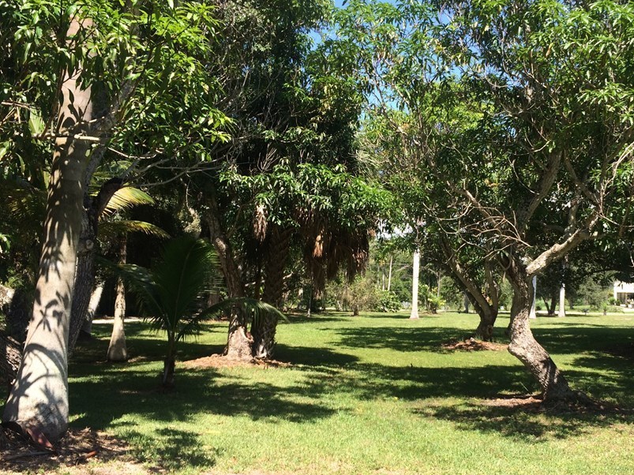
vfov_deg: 38.6
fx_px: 678
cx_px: 392
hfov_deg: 49.7
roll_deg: +1.9
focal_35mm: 37
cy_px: 259
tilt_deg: +5.2
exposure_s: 1/733
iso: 32
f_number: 2.2
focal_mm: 4.15
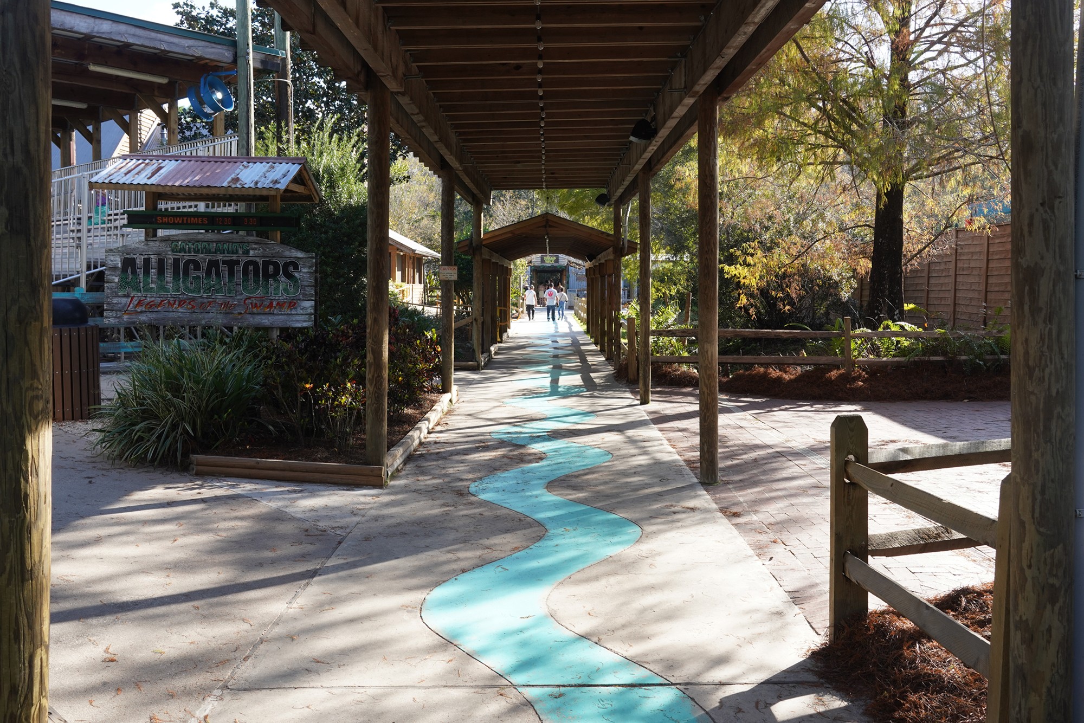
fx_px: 843
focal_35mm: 28
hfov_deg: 65.5
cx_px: 542
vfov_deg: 46.4
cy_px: 362
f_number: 11
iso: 400
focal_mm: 28
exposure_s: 1/100
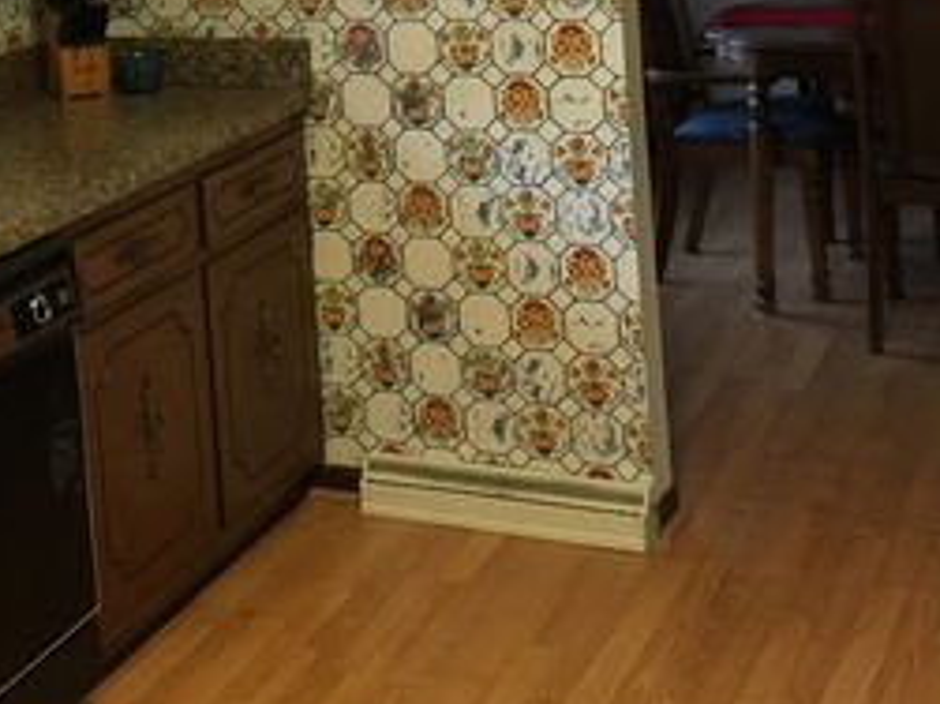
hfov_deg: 25.9
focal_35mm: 74
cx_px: 195
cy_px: -30
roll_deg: +4.8
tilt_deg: -7.1
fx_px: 2009
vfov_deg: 19.2
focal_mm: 4.15
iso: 125
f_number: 2.2
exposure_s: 1/15
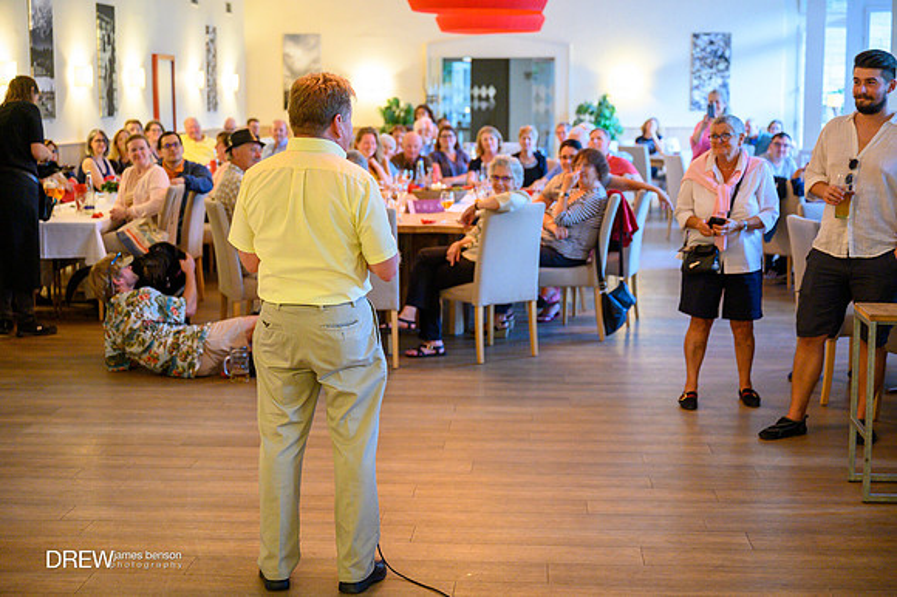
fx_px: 1370
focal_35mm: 55
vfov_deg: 24.6
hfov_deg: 36.3
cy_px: 298
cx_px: 448
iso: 2500
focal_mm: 55
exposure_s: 1/125
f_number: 3.2
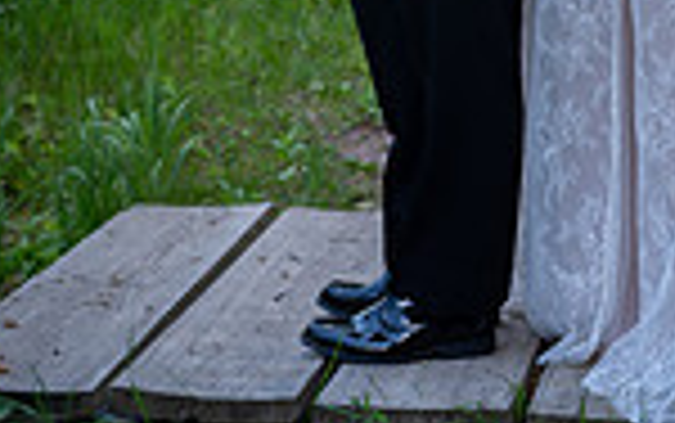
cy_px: -387
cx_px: 644
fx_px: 2817
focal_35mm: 153
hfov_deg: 13.5
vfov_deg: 8.2
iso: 100
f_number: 5
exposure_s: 1/125
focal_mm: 50
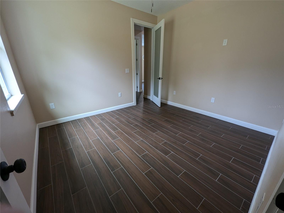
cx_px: 142
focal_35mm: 13
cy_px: 106
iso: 48
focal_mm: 1.95
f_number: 2.2
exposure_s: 1/40
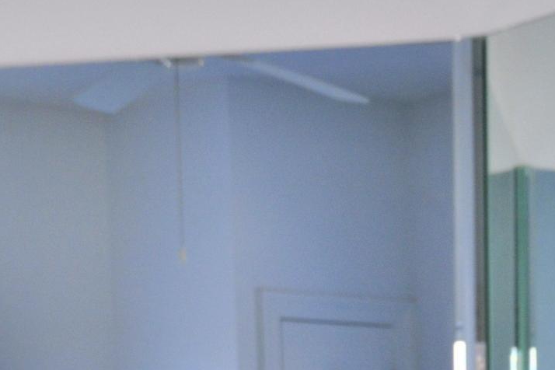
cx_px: 282
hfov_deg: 16.3
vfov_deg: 10.4
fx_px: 1942
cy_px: 614
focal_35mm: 126
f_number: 5.6
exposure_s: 1/125
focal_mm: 20
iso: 400
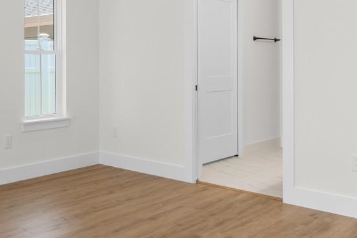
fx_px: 436
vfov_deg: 30.1
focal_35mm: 44
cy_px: 64
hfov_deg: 42.8
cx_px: 79
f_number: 4.5
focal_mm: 10
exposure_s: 1/80
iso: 100
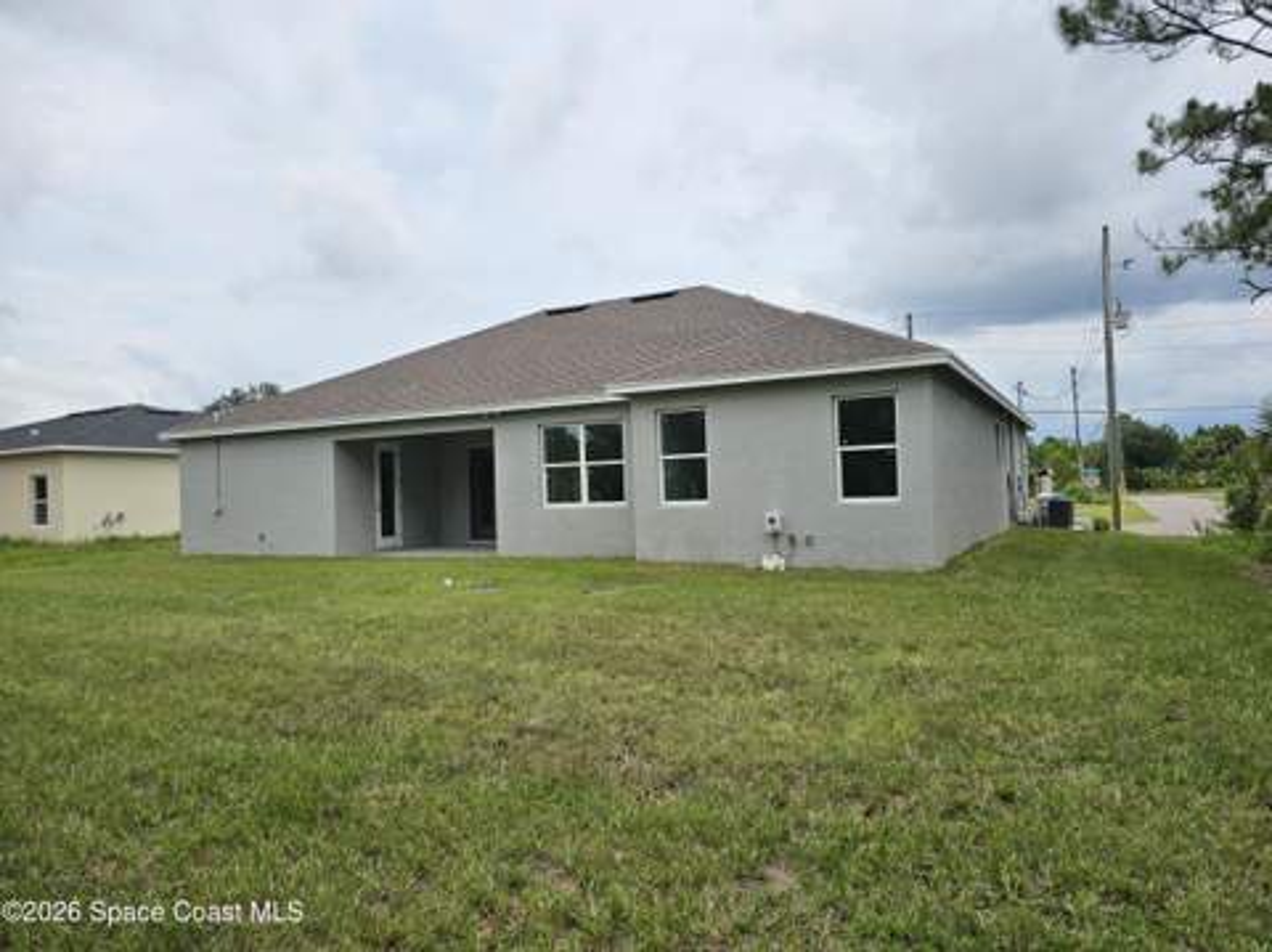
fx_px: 844
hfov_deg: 74.0
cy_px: 476
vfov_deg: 58.8
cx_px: 636
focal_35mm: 23
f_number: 1.7
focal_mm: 6.3
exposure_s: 1/1480
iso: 10
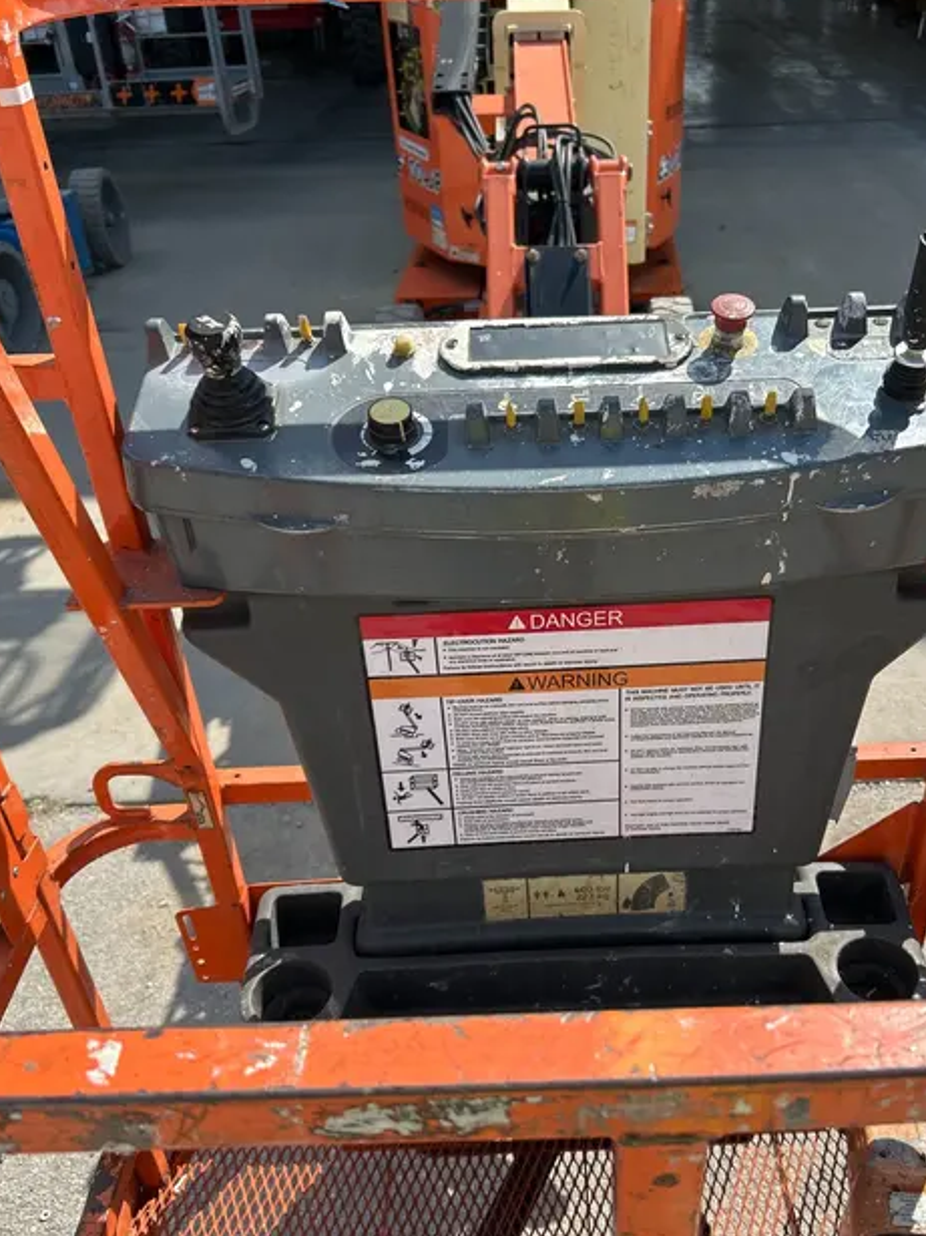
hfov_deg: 45.2
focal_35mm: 31
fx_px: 1106
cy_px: 682
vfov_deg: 58.2
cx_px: 542
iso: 50
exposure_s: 1/2762
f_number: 1.5
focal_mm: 5.7
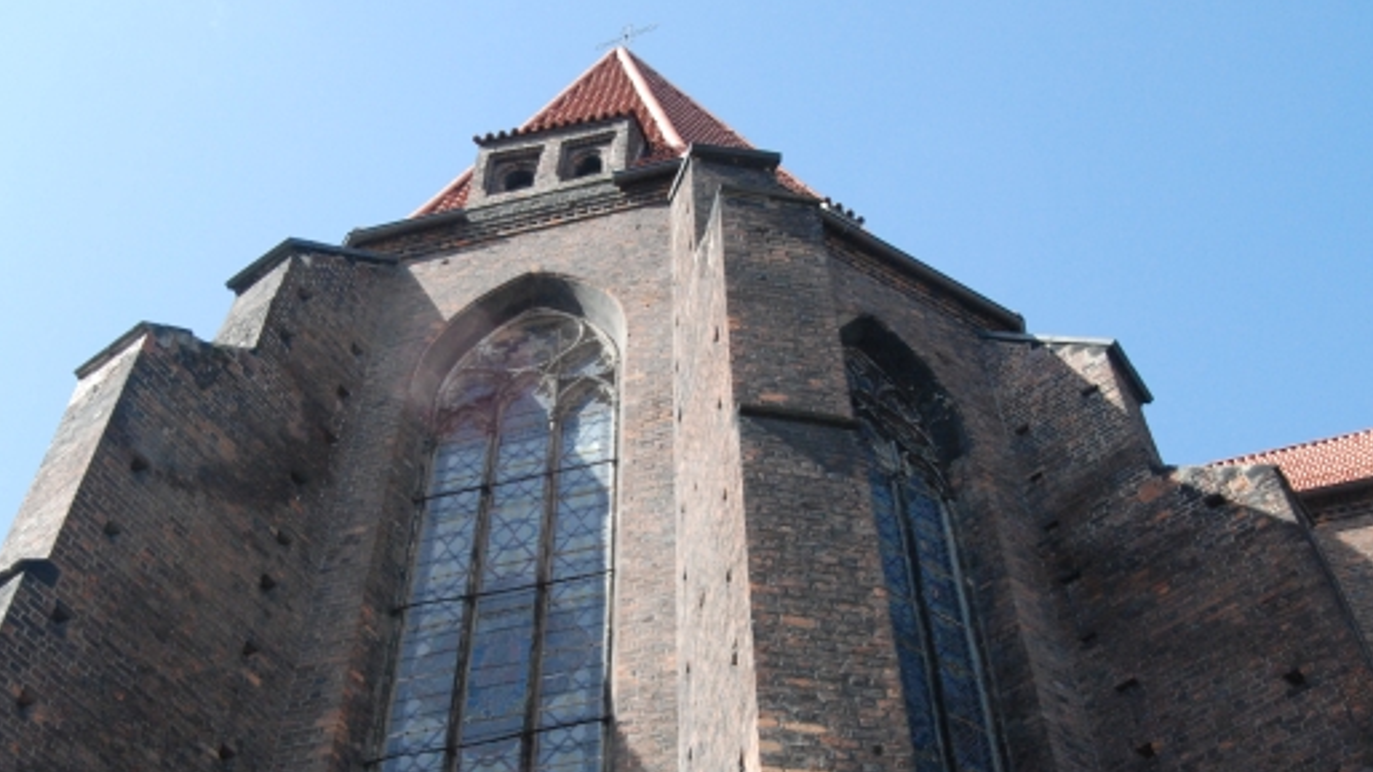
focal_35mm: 47
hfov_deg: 43.7
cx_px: 628
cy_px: 508
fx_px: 1711
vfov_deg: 25.3
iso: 1250
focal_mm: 24
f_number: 10
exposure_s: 1/400
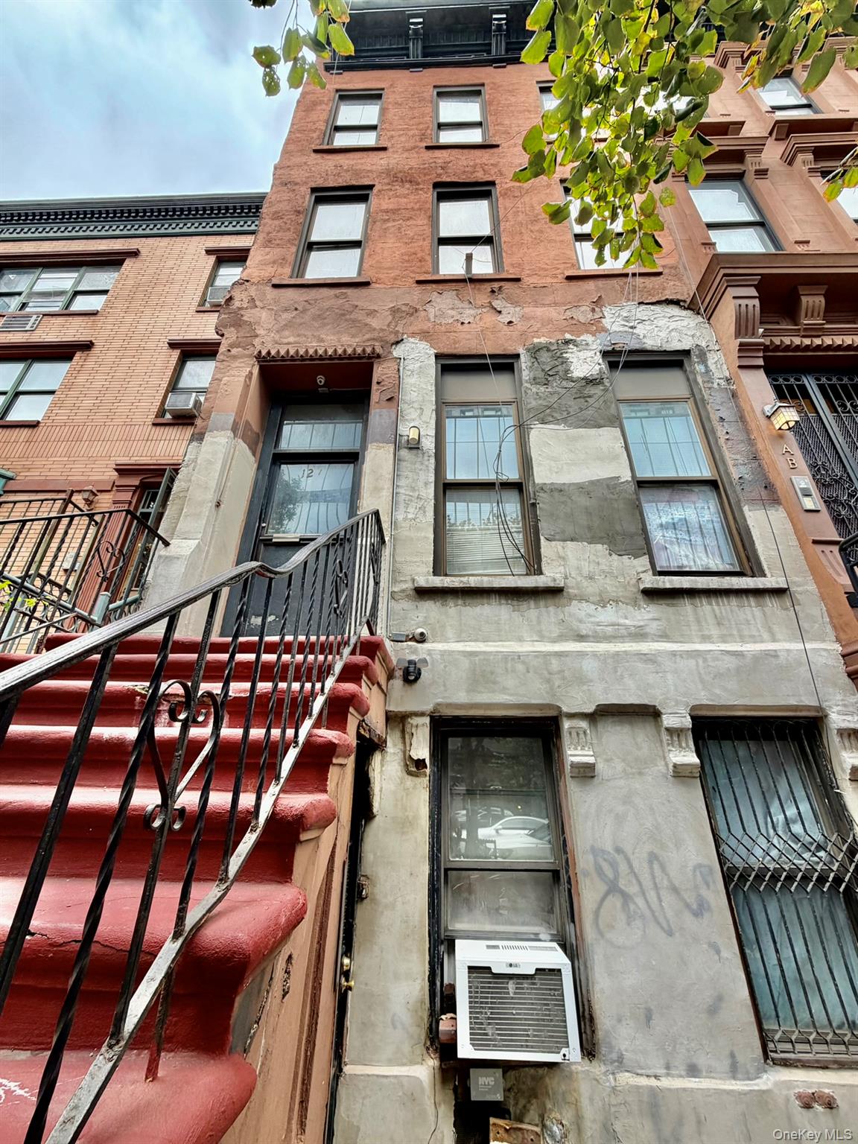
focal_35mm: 14
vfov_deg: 102.1
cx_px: 429
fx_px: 463
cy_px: 572
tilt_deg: +27.4
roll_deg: -0.8
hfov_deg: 85.7
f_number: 2.2
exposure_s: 1/121
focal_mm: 2.22
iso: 160
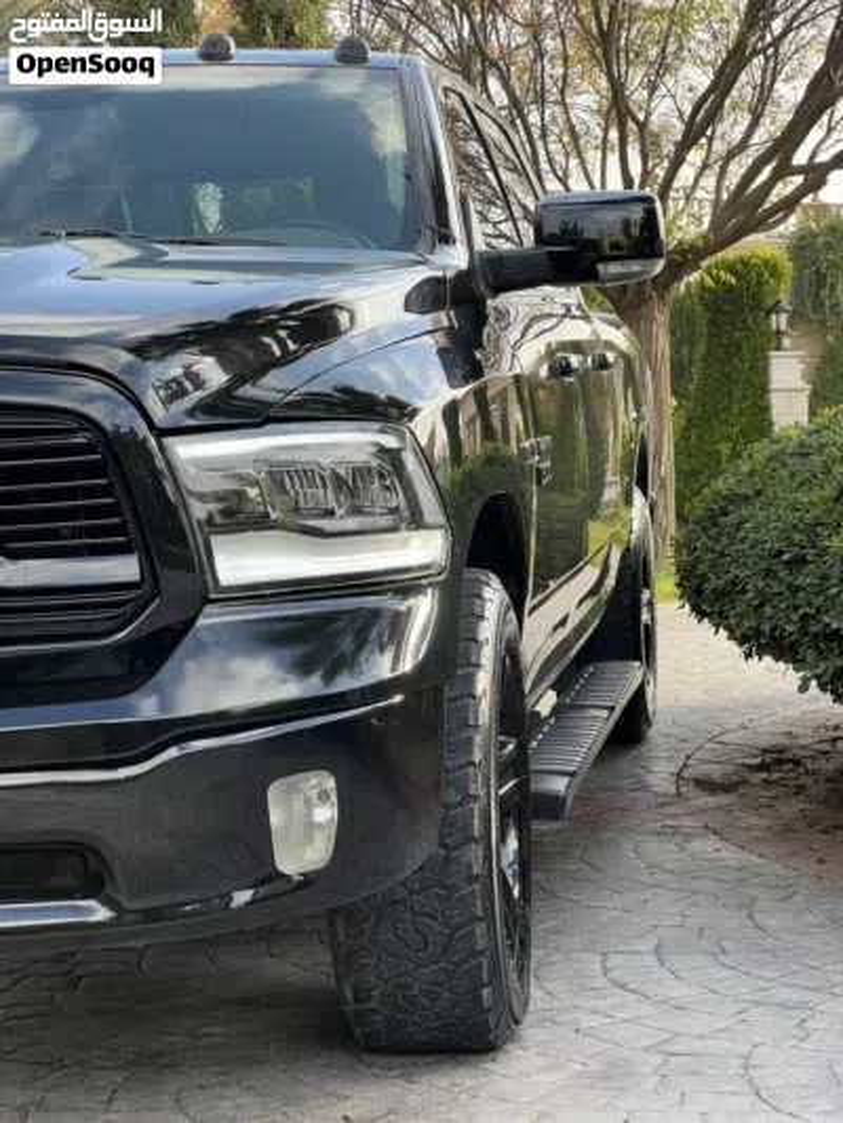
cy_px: 562
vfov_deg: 25.3
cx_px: 422
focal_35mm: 77
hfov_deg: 19.1
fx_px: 2499
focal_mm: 9
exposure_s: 1/121
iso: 32
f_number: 2.8
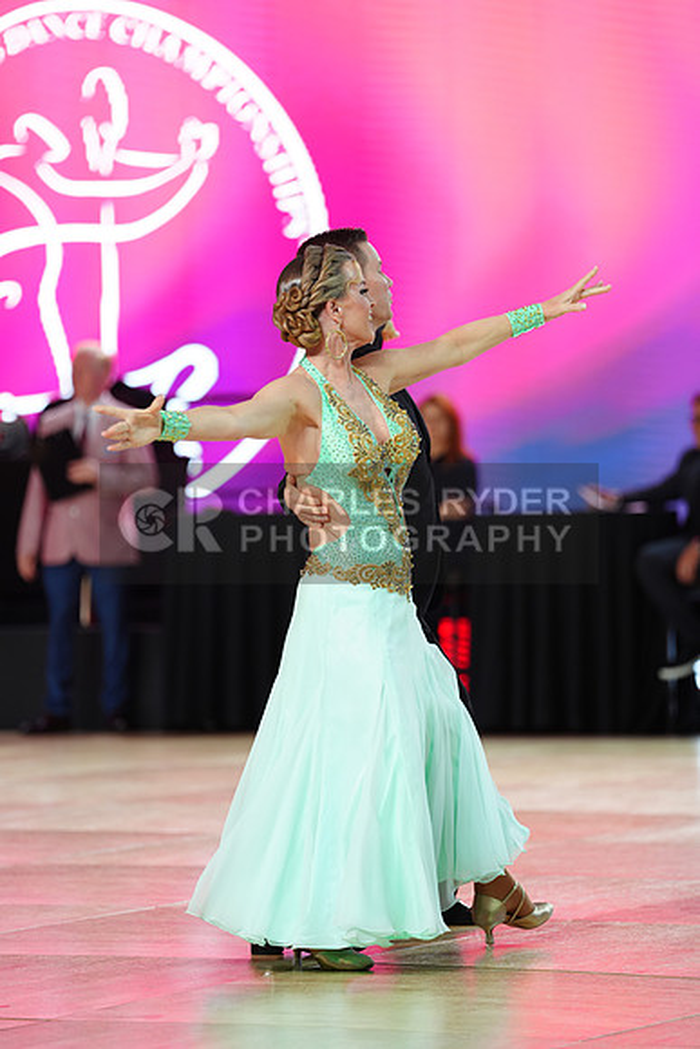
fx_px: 4605
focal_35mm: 158
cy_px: 524
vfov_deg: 13.0
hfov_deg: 8.7
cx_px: 350
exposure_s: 1/400
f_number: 2.8
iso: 640
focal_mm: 158
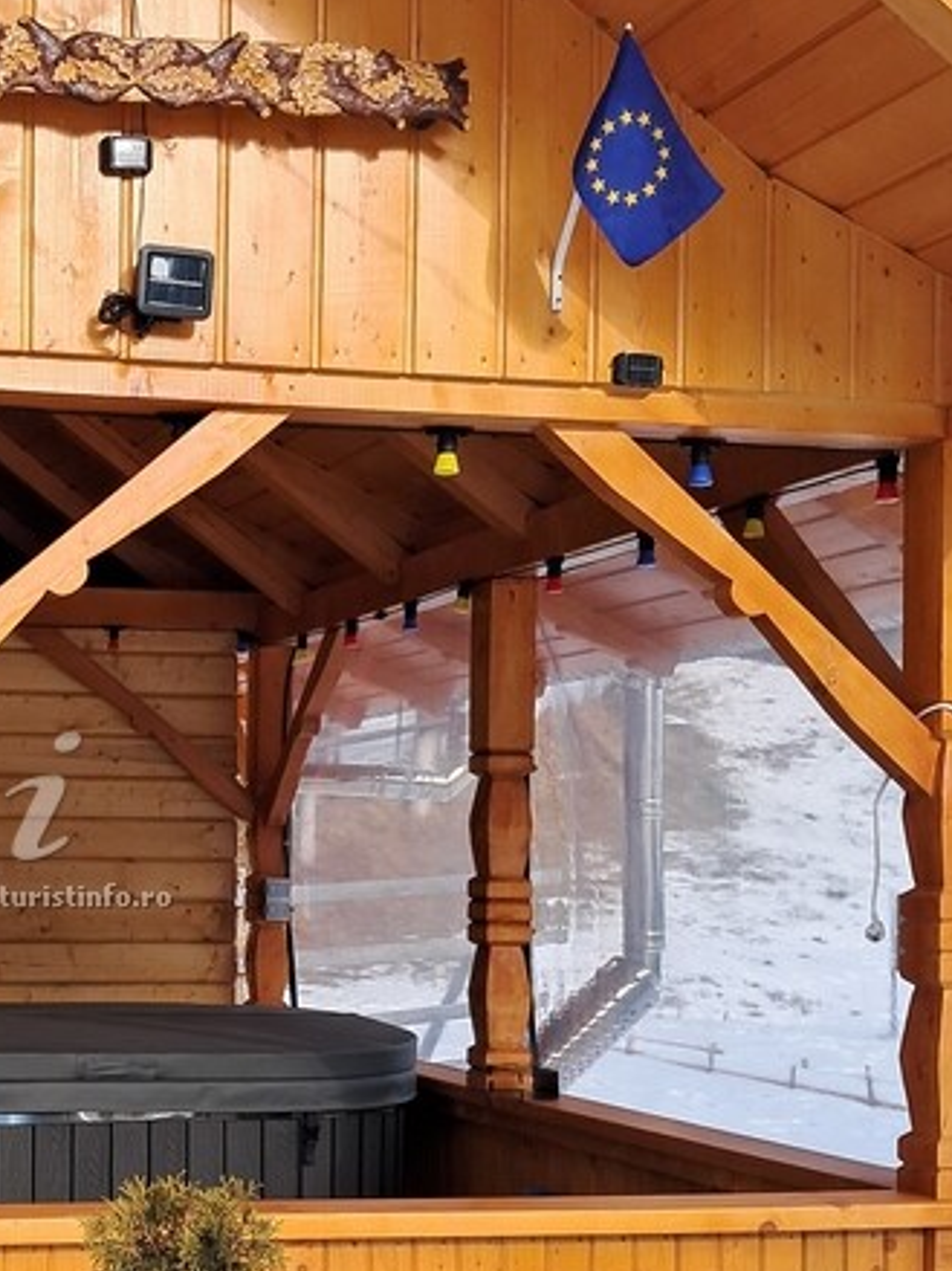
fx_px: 2311
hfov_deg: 22.6
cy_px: 825
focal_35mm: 63
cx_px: 52
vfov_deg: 30.5
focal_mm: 4
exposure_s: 1/279
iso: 50
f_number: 1.8
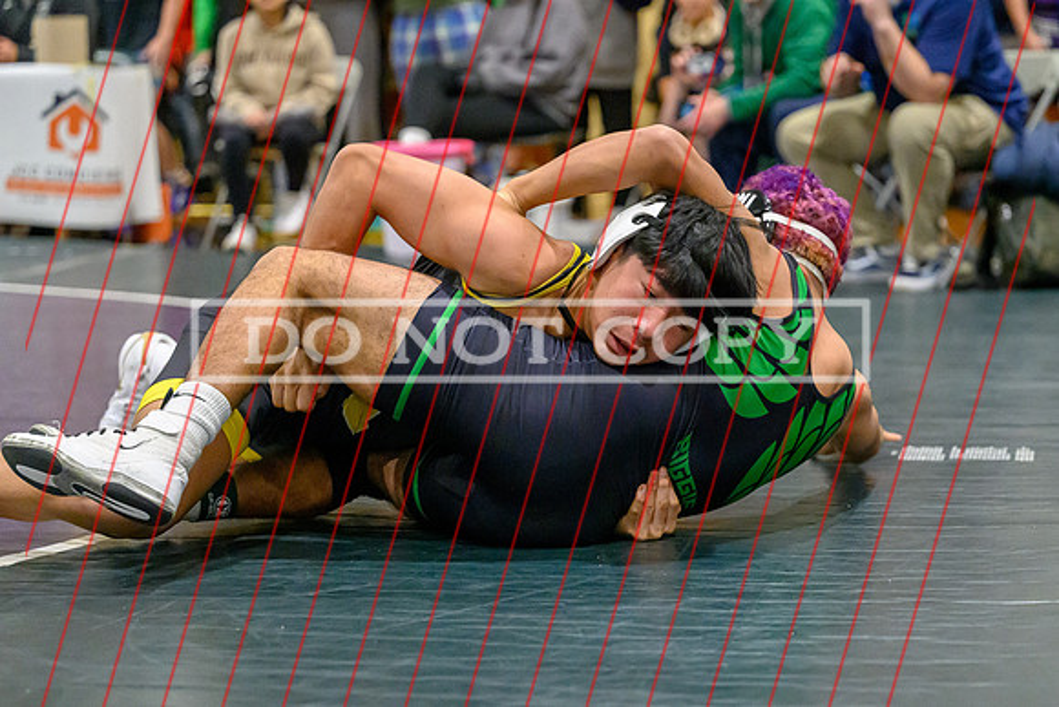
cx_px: 631
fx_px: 2901
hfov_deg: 20.7
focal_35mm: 99
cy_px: 343
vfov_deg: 13.9
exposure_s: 1/800
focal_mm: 77
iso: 11400
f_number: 2.8
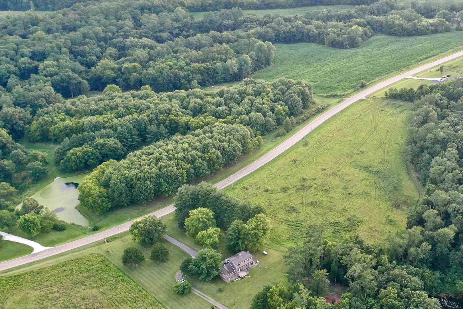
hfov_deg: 36.0
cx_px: 383
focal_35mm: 53
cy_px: 230
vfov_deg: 25.2
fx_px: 682
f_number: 2.8
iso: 160
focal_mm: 10.26
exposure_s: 1/30
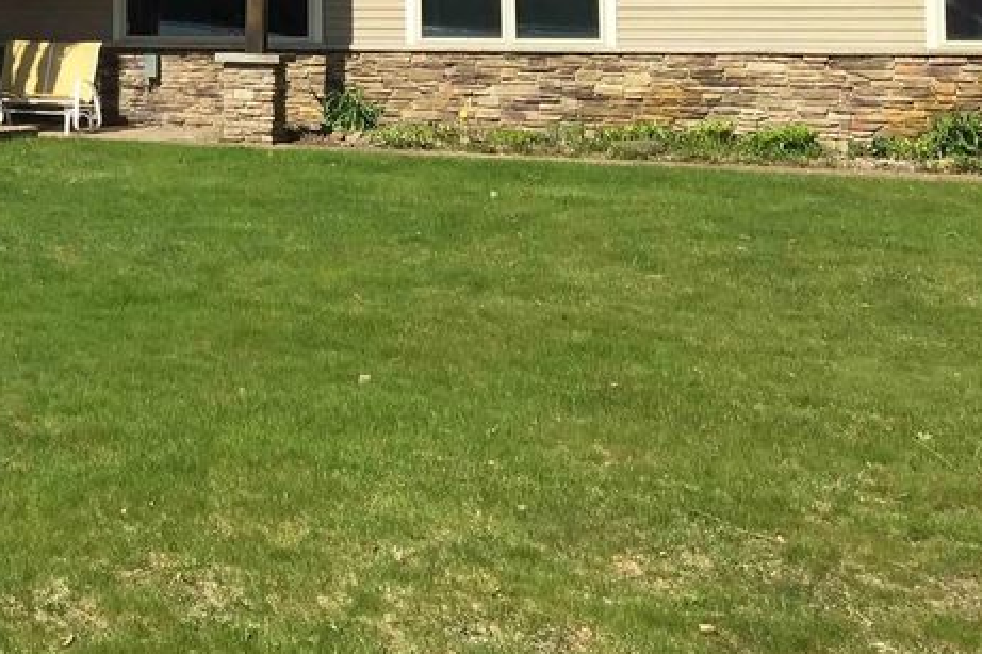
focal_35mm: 67
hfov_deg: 27.9
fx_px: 1827
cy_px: -107
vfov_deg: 19.3
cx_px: -45
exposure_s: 1/1876
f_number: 2.2
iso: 25
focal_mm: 4.15
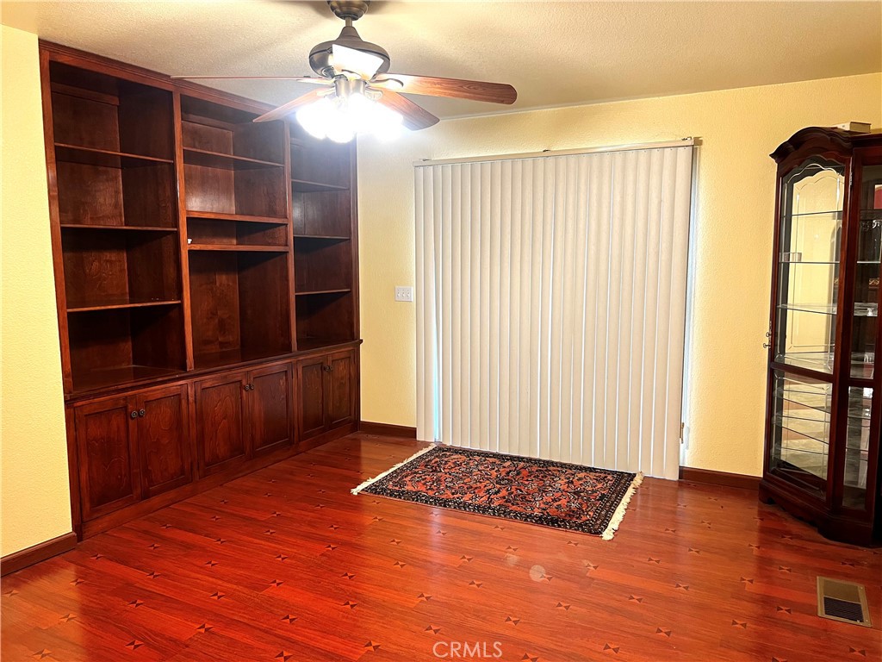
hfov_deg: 67.3
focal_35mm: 26
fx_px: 662
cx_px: 441
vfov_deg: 53.1
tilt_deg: -7.3
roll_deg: +0.5
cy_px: 331
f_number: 1.5
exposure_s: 1/60
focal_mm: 5.7
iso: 160
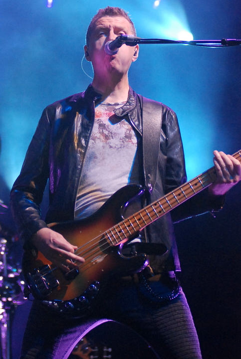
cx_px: 120
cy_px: 180
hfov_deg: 11.5
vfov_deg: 17.0
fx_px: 1200
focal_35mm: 120
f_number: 2.8
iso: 1600
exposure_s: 1/640
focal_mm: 80
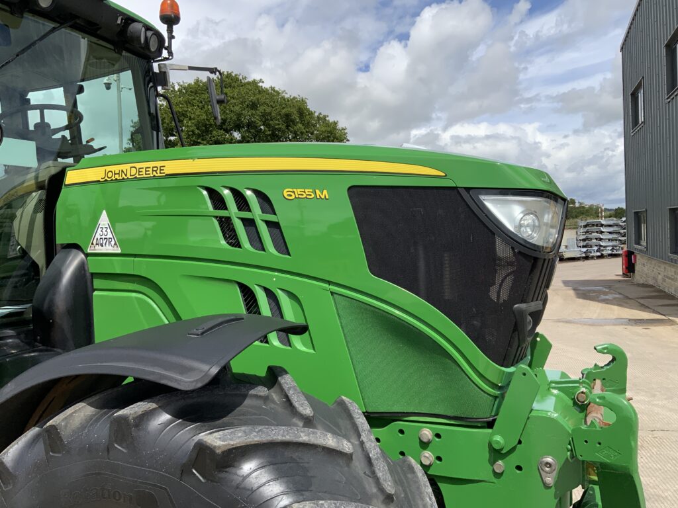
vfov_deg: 48.2
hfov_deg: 61.7
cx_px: 339
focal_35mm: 29
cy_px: 254
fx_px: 568
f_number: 1.8
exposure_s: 1/2427
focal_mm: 3
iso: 16
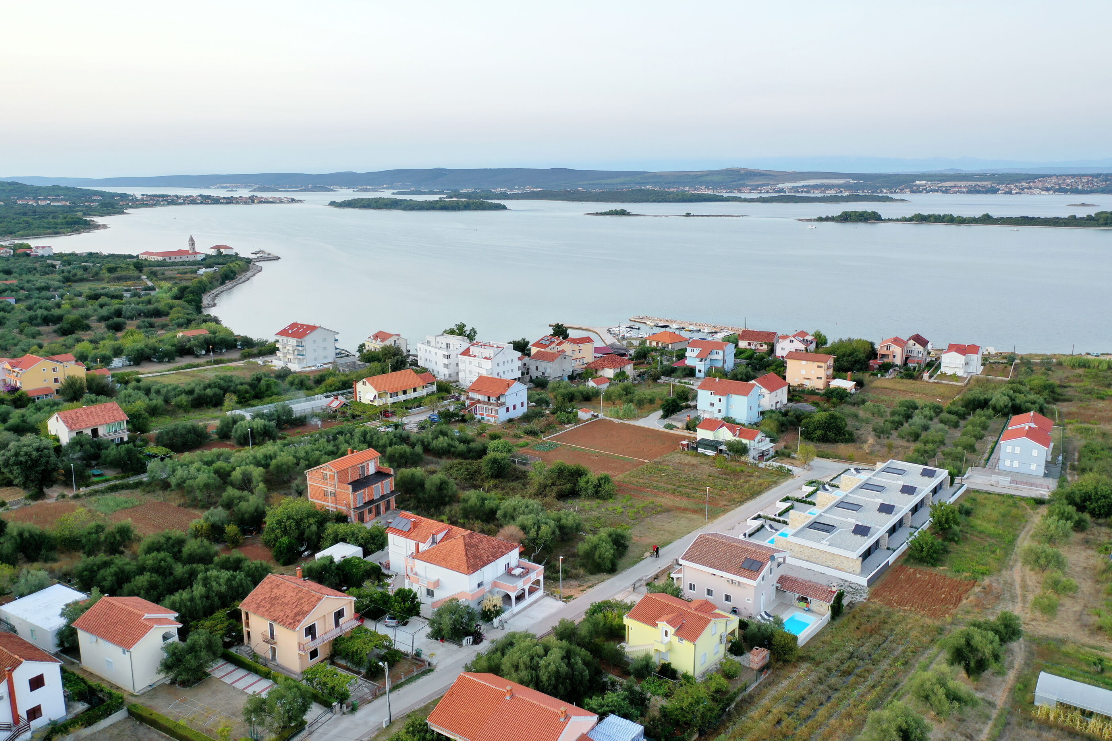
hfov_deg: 65.5
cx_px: 556
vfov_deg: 46.4
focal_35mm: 28
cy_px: 370
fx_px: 865
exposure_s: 1/30
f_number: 2.8
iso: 100
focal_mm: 10.26
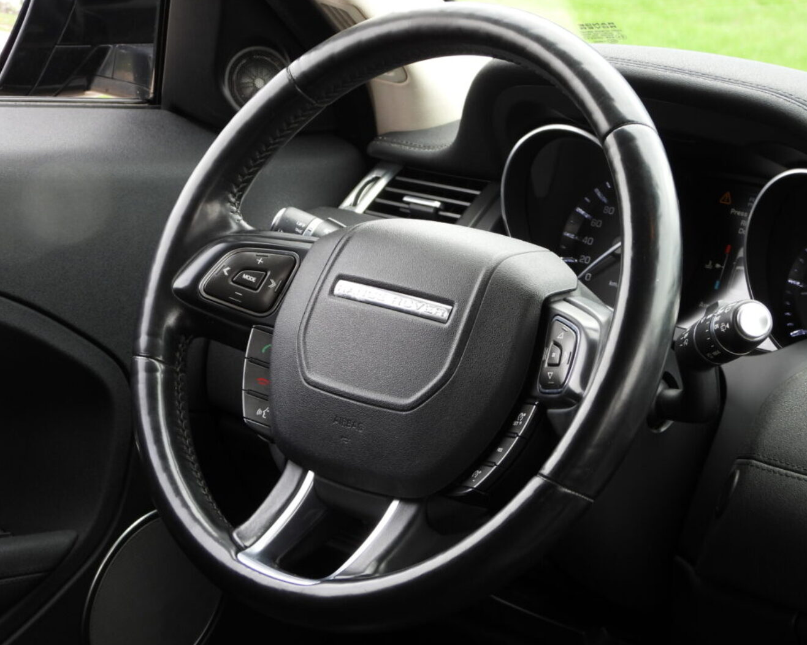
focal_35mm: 101
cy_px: 299
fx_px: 2412
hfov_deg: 19.0
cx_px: 412
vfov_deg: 15.2
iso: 110
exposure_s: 1/60
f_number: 3.5
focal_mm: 15.3
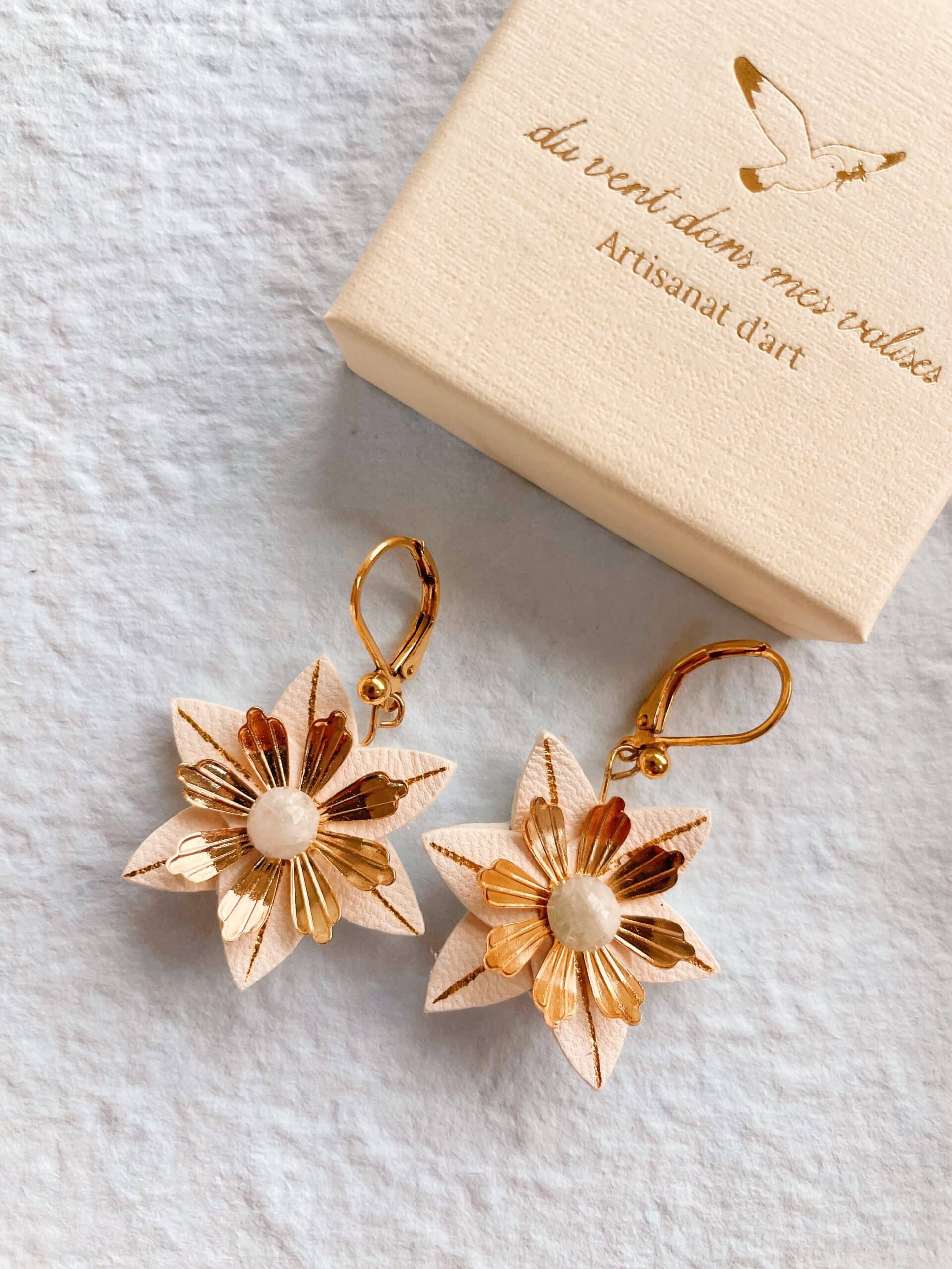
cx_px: 476
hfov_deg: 53.1
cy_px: 634
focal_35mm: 26
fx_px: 953
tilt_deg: -89.1
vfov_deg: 67.3
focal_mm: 4.2
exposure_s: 1/121
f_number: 1.6
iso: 100
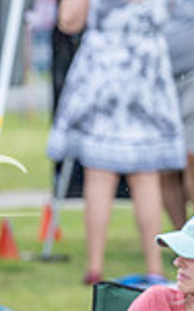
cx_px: -275
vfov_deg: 2.5
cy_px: 392
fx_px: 7109
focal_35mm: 838
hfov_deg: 1.6
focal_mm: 170
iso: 400
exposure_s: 1/640
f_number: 4
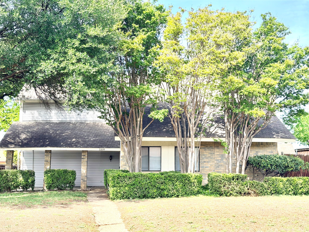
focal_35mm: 48
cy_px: 116
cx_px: 154
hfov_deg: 39.7
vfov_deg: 30.3
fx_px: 428
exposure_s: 1/1543
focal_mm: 6.76
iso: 80
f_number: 1.78
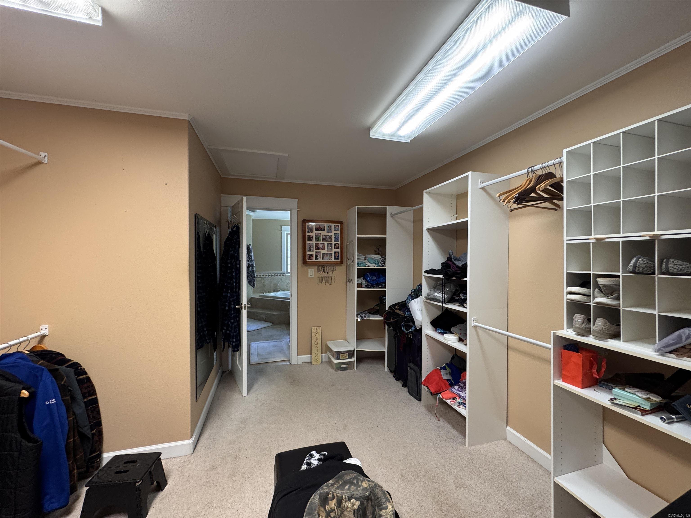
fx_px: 279
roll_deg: -0.7
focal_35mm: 14
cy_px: 259
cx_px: 346
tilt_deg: -1.6
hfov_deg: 102.1
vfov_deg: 85.7
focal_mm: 2.22
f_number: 2.2
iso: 200
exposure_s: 1/60
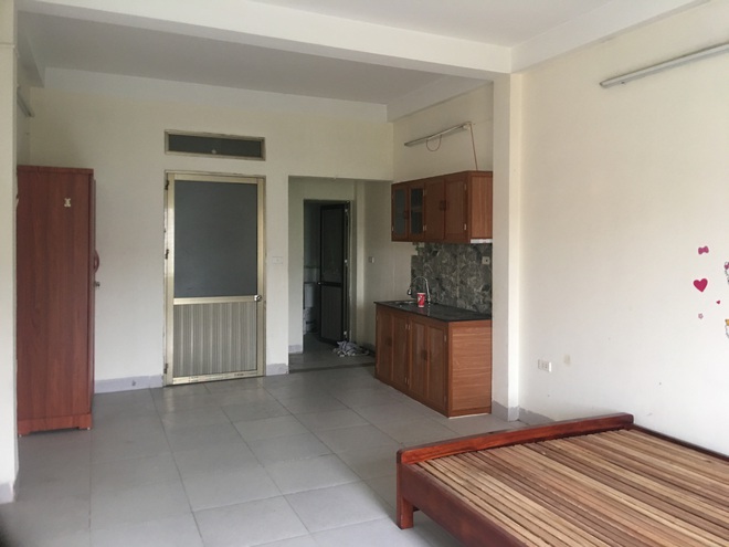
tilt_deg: -0.4
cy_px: 274
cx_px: 364
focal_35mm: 29
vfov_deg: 48.2
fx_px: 611
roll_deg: +0.4
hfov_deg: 61.7
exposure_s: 1/17
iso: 100
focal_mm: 4.15
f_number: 2.2
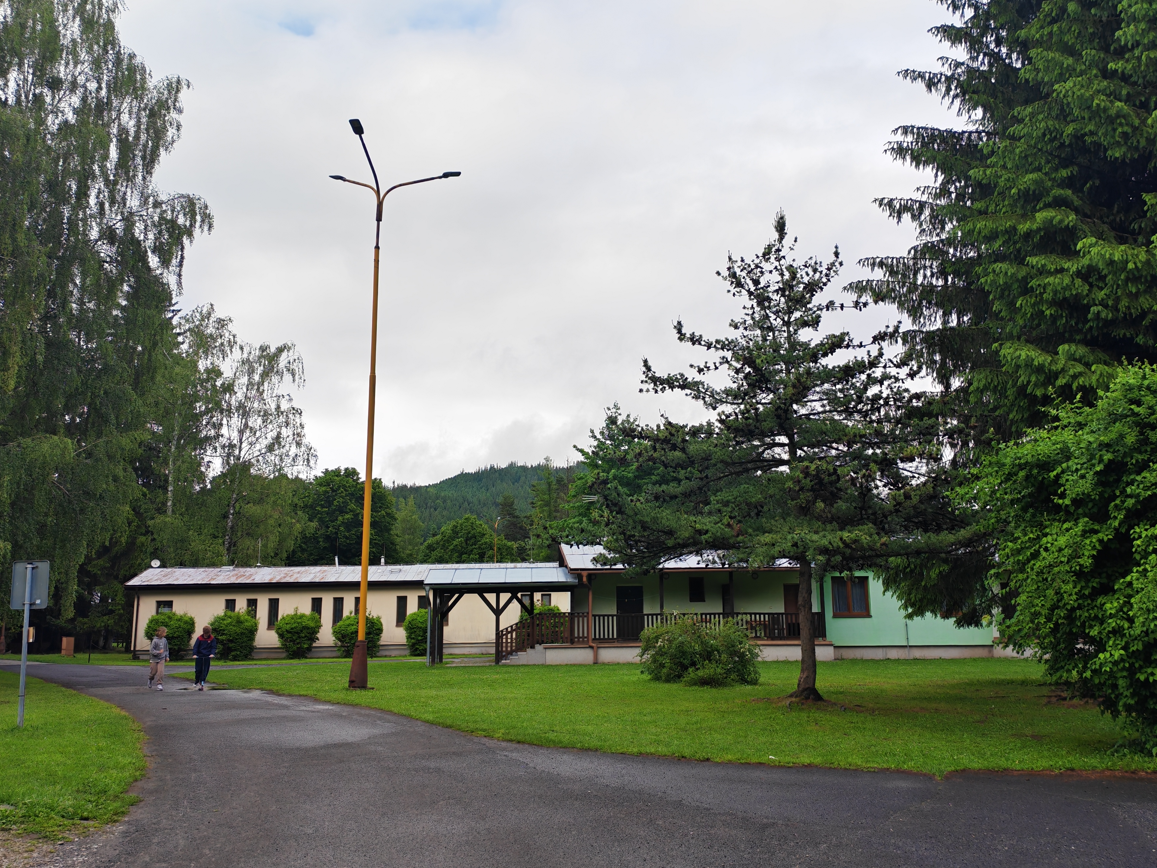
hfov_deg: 56.8
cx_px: 614
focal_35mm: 32
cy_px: 450
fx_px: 1070
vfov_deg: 44.2
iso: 50
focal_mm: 6.12
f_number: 1.9
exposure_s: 1/440
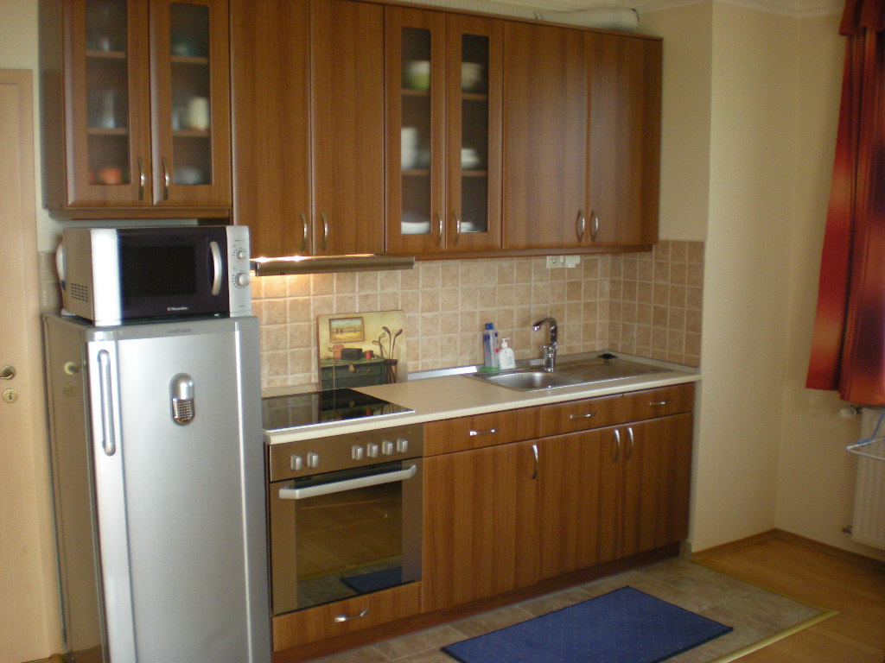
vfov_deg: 37.7
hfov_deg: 49.0
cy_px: 332
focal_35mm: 38
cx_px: 442
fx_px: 972
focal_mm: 6.3
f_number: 3.1
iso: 297
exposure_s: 1/63.2
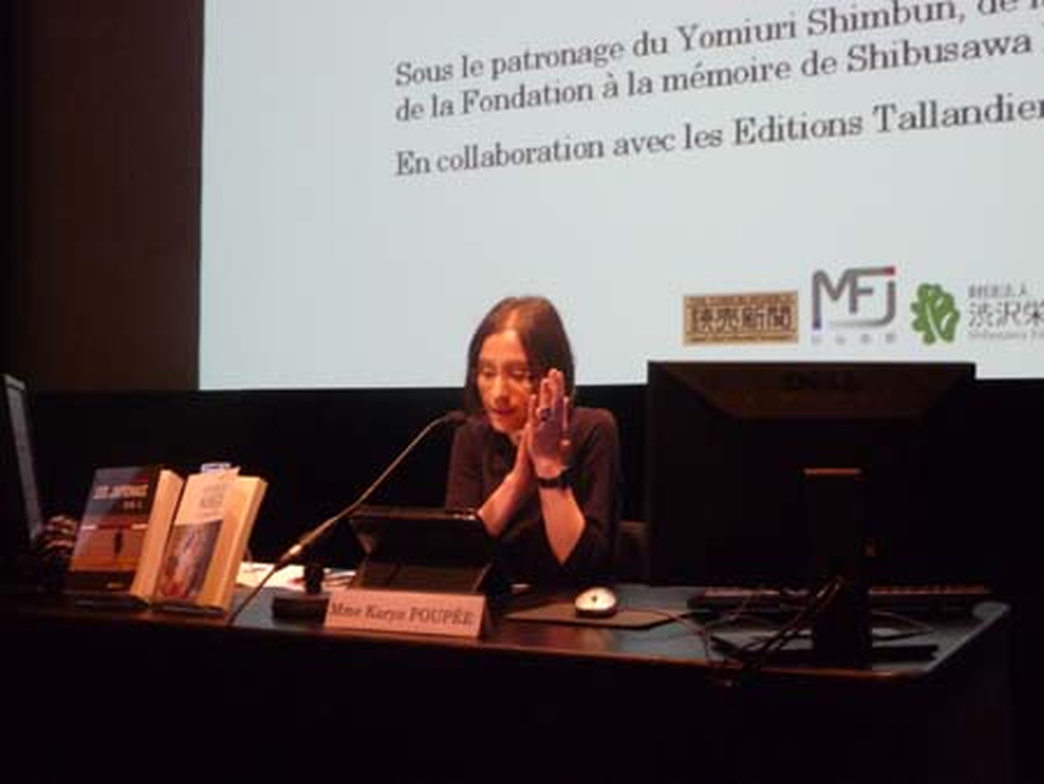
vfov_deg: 30.3
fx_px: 1448
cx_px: 522
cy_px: 392
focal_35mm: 48
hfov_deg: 39.6
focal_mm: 8
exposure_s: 1/20
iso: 400
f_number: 4.2
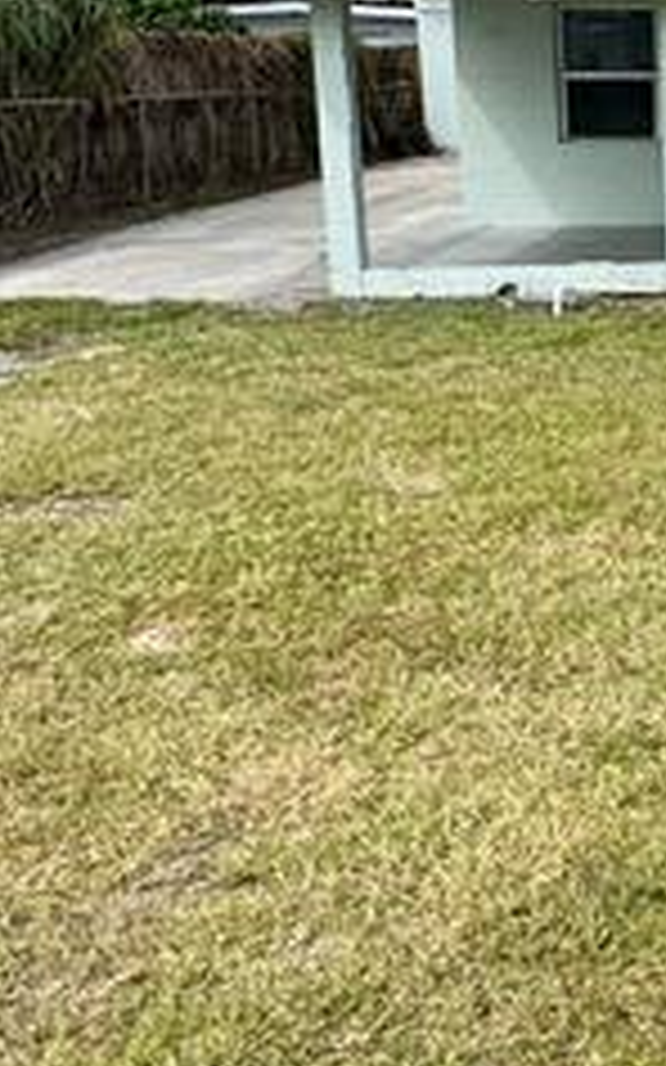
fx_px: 1395
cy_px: 265
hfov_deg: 22.3
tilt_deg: -9.1
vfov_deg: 40.6
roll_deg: +0.3
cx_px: 990
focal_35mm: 48
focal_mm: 2.22
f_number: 2.2
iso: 50
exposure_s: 1/1637
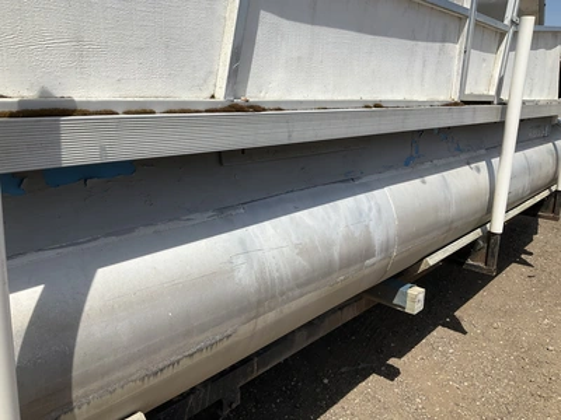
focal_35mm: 29
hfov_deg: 61.7
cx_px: 280
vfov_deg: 48.2
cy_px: 210
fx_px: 470
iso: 25
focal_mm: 3
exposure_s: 1/2538
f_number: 1.8
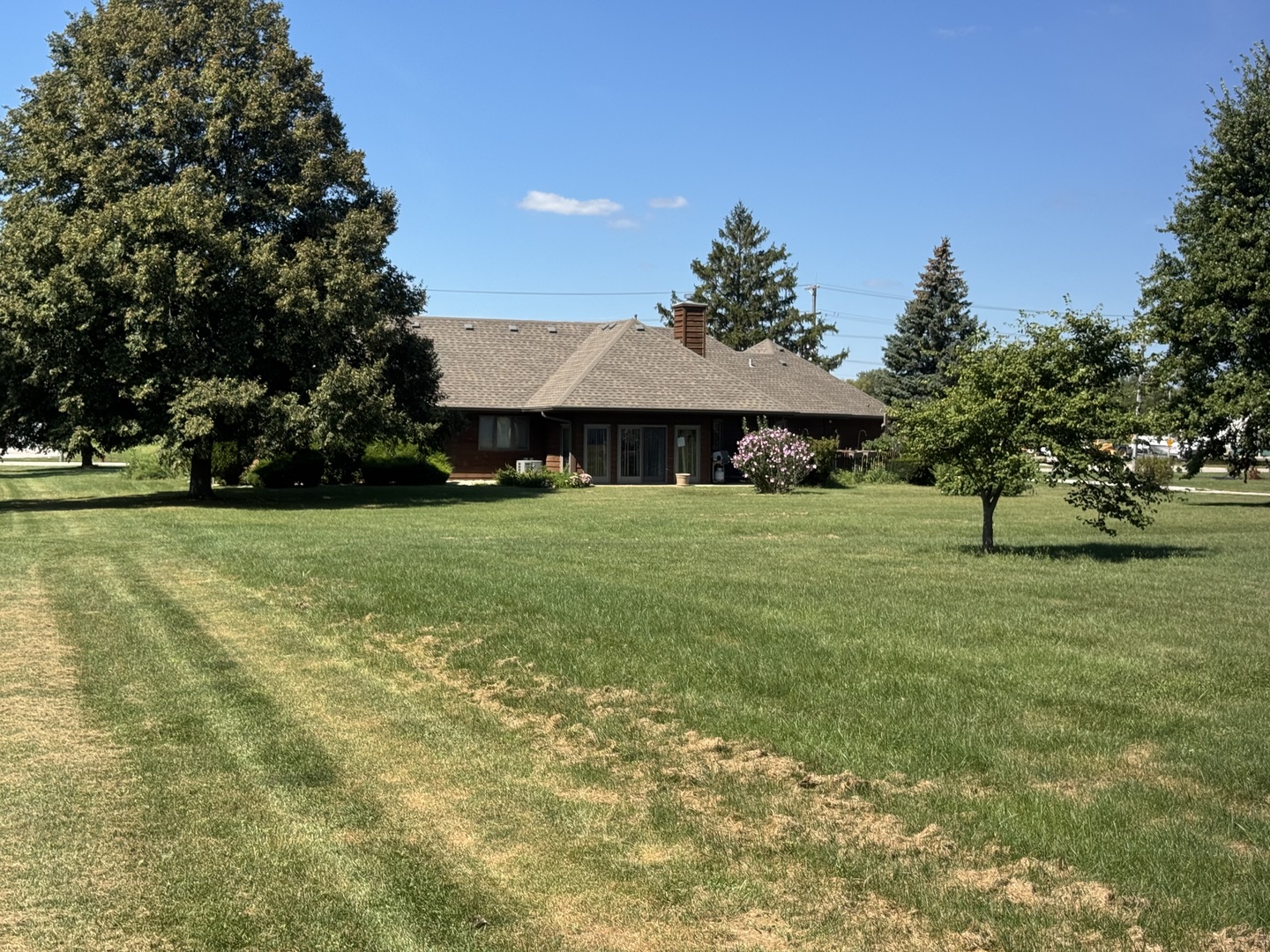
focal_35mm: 48
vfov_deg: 30.3
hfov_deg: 39.7
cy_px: 476
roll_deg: -0.6
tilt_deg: -2.1
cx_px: 635
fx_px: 1761
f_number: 1.78
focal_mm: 6.76
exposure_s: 1/2959
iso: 64
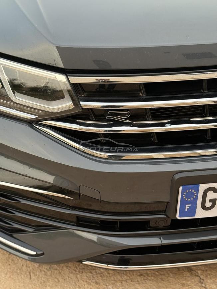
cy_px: 144
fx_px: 401
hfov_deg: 30.3
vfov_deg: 39.7
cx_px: 108
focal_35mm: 48
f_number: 1.78
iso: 125
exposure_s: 1/100
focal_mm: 6.76
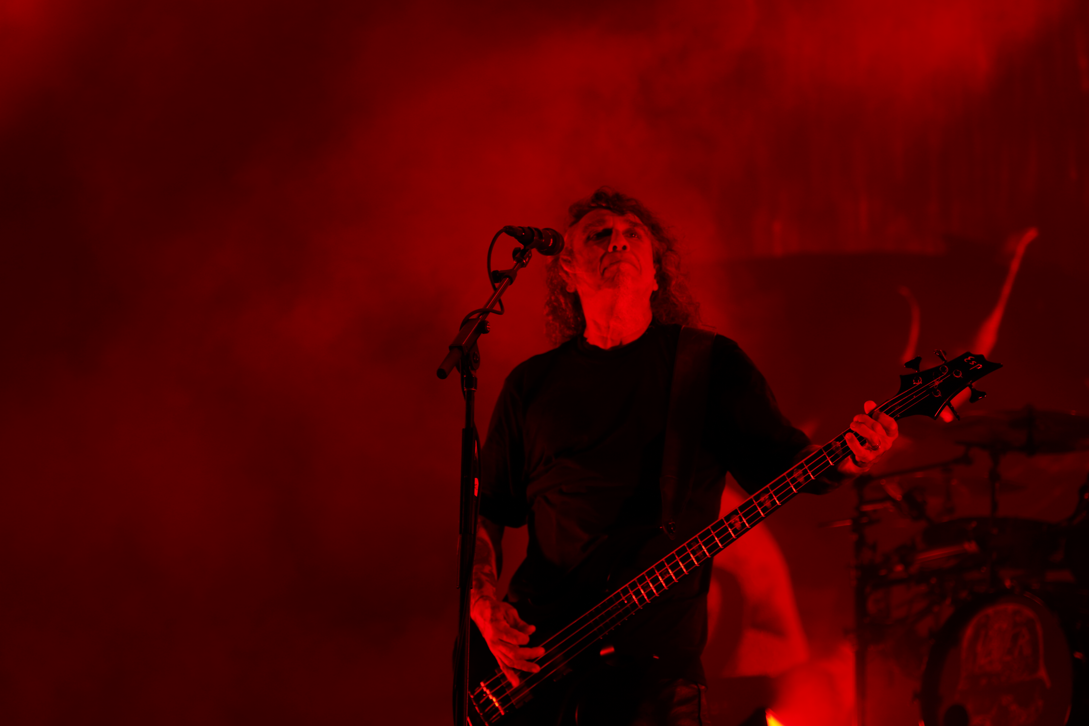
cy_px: 363
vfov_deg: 13.0
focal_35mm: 105
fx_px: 3176
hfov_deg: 19.5
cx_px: 544
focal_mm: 105
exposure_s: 1/125
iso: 160
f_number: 4
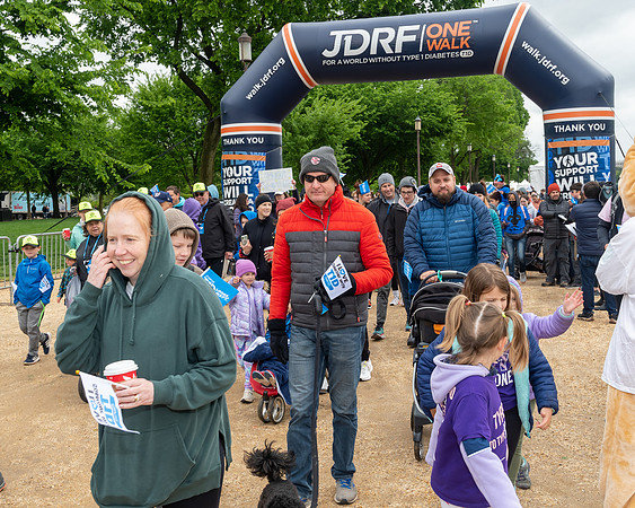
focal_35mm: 43
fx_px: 808
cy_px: 223
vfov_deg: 34.8
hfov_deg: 42.9
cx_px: 313
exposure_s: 1/250
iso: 200
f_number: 7.1
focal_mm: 22
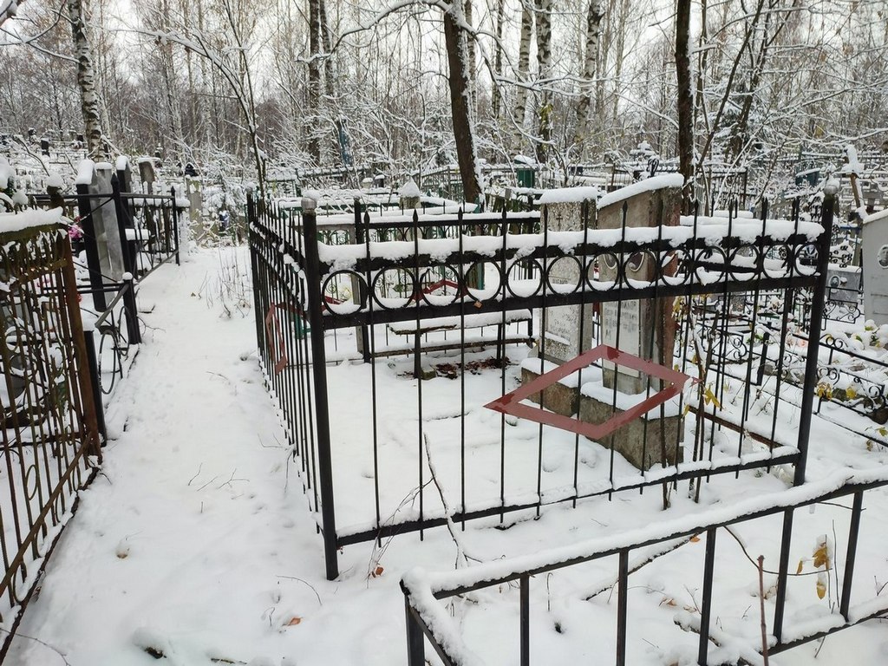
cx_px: 444
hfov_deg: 69.4
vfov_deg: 54.9
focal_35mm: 25
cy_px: 333
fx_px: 641
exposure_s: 1/100
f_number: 1.9
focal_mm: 6.04
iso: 98
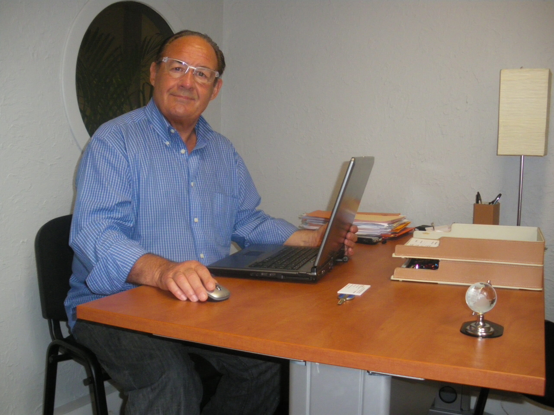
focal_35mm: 36
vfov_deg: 39.7
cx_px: 277
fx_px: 576
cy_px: 208
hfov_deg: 51.4
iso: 400
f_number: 3.5
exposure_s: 1/50
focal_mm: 6.3
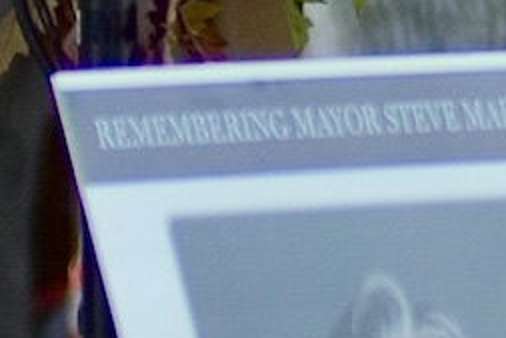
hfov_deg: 3.1
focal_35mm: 655
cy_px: 138
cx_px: 1168
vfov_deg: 2.1
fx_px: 9211
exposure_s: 1/320
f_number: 2.8
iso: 400
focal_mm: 92
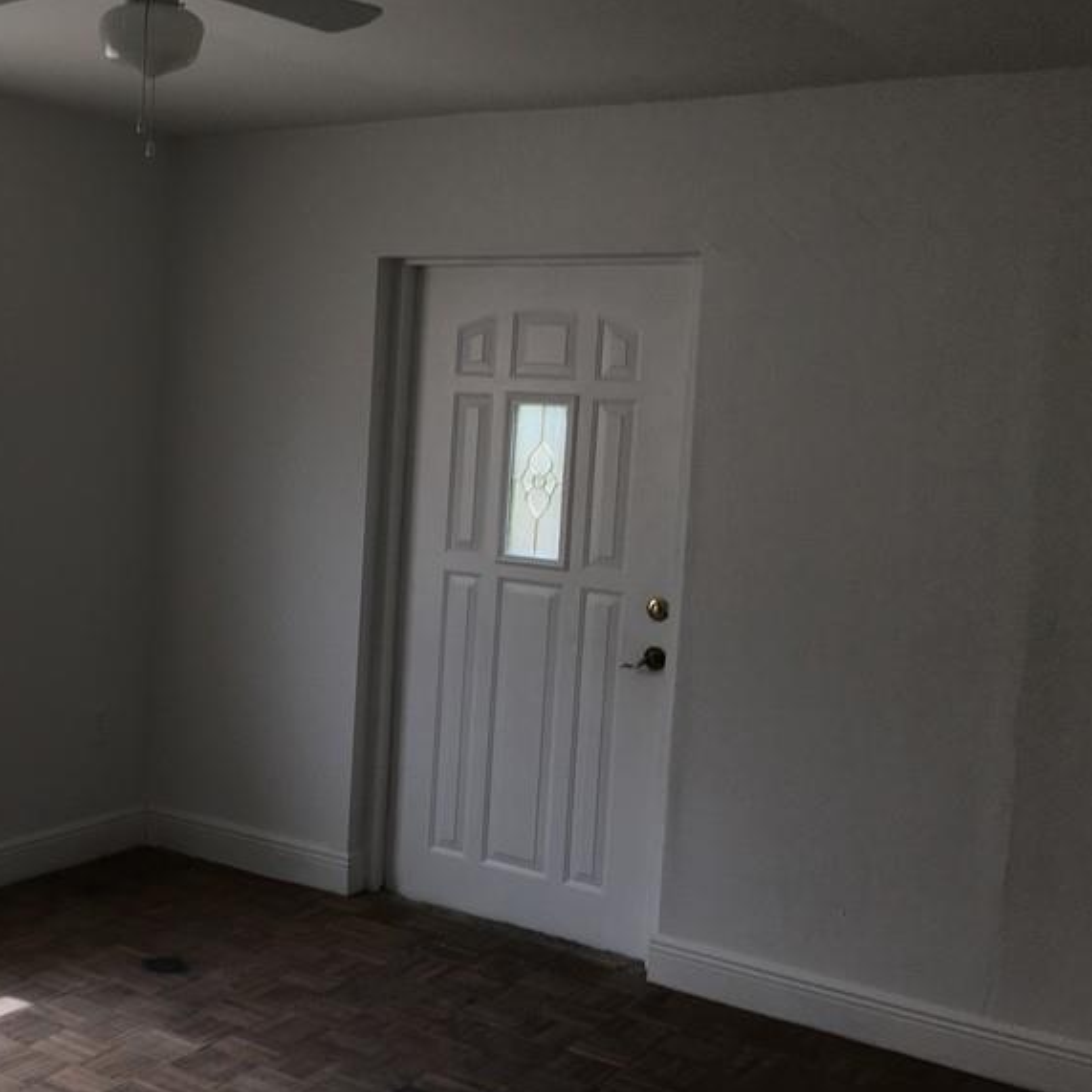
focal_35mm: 46
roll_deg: -1.8
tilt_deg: -3.0
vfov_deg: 36.8
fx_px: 1642
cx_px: 172
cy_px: 518
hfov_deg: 35.2
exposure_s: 1/60
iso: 25
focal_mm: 4.15
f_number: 2.2
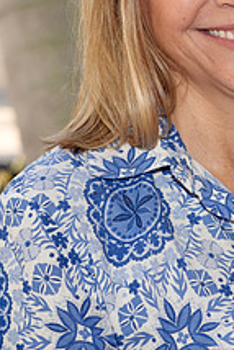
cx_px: 229
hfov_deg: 12.7
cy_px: 106
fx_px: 1041
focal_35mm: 107
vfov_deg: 19.0
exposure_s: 1/160
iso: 200
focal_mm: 51
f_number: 4
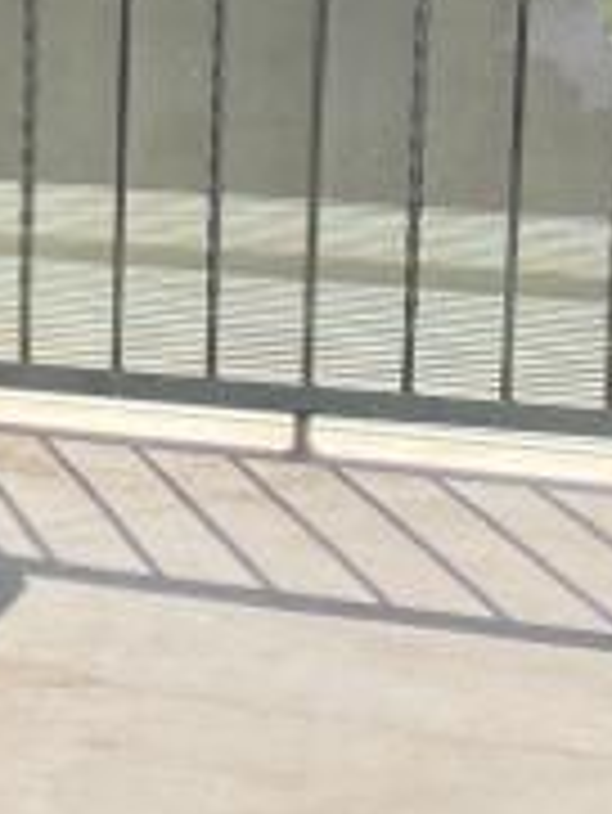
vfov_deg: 13.3
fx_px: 3461
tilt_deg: -7.0
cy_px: 112
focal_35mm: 147
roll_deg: -0.1
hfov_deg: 8.9
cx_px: -990
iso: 50
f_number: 1.6
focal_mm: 5.1
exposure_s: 1/759
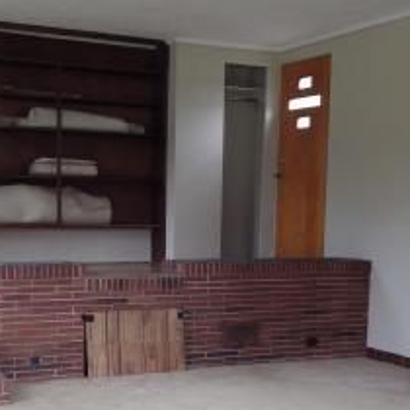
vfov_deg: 27.9
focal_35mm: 61
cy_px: 283
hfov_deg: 28.0
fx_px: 817
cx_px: 148
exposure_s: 1/50
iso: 200
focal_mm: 4.4
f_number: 3.1
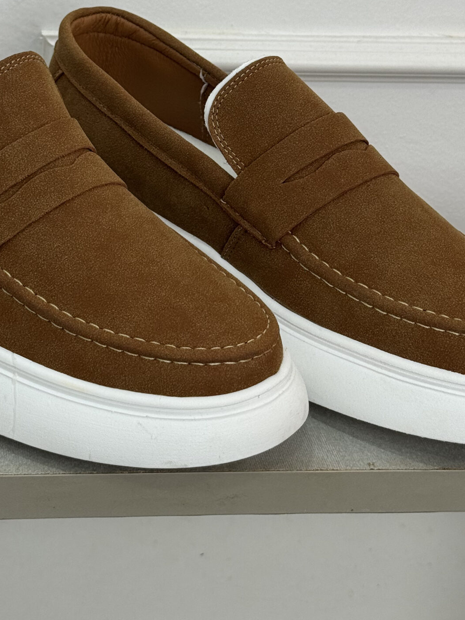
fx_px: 1558
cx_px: 170
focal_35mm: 87
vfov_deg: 22.3
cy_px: 152
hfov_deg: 16.9
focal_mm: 6.76
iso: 64
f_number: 1.78
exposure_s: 1/481
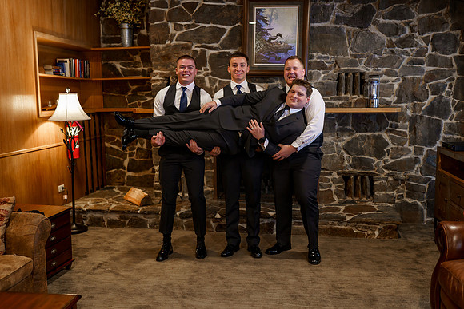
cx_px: 232
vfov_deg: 37.4
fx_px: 457
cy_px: 154
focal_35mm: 35
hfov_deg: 53.9
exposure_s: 1/160
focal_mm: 35
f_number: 2.2
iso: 1600
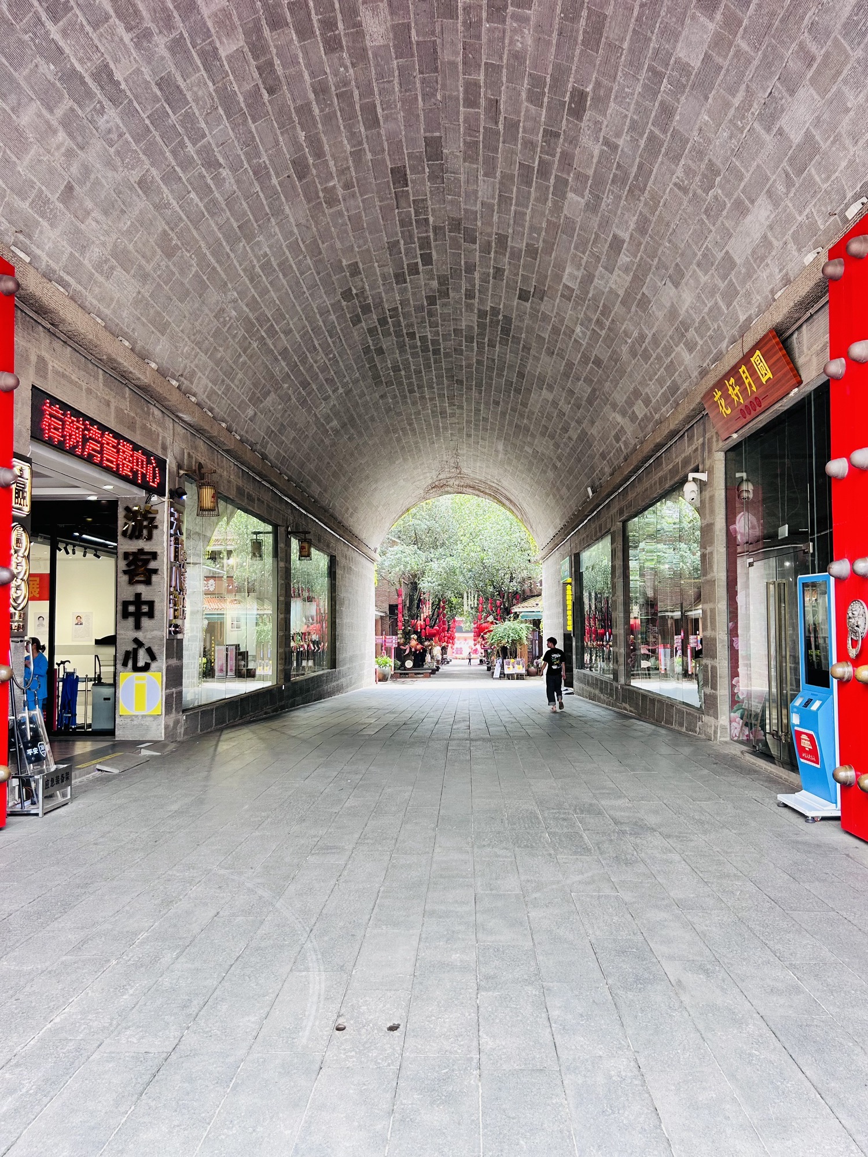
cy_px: 578
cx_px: 434
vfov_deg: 67.3
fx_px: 869
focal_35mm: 26
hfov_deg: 53.1
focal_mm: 5.7
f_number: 1.5
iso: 32
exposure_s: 1/111
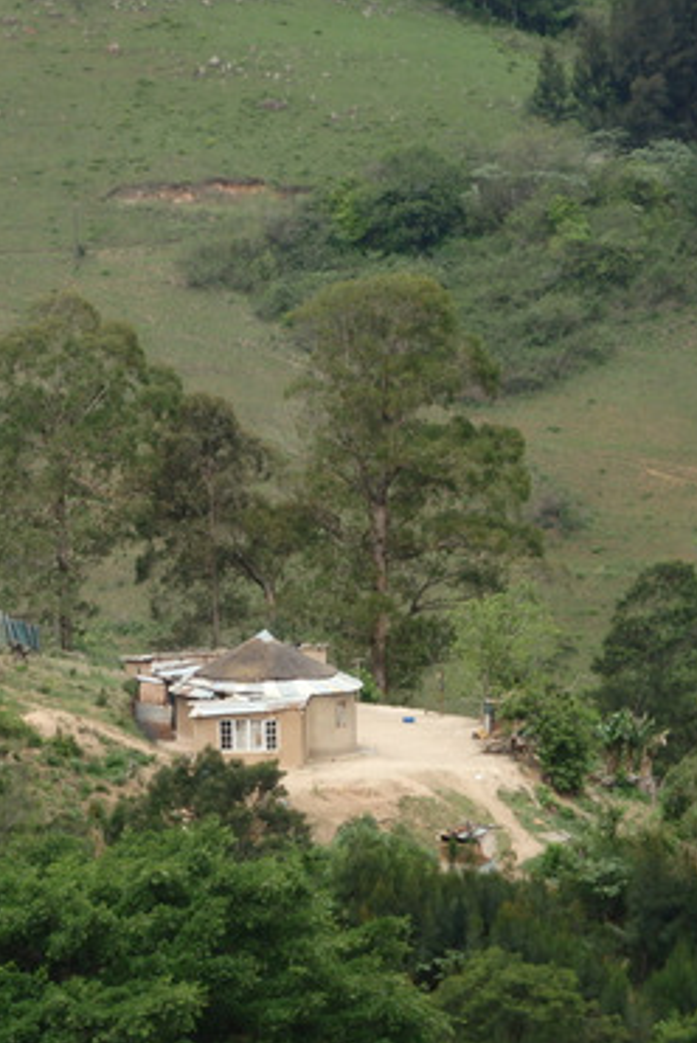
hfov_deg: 7.0
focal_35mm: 196
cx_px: 90
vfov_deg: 10.5
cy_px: 519
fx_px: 5681
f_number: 5.9
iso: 250
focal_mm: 25
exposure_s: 1/500
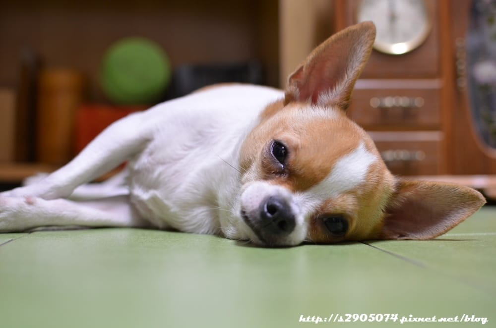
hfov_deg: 37.9
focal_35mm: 52
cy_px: 164
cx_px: 248
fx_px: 722
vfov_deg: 25.6
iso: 400
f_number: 2.8
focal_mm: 35
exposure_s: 1/15
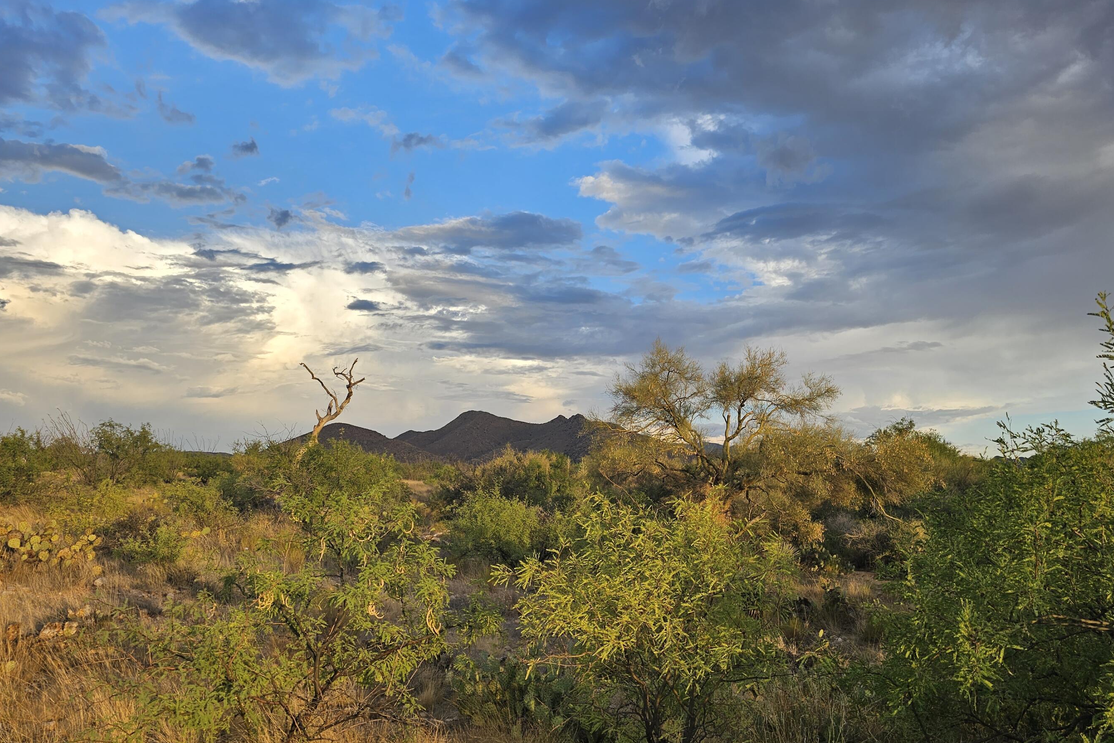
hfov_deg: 67.3
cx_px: 591
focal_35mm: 27
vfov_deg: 47.9
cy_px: 372
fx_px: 835
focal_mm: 6.3
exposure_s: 1/218
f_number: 1.7
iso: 10
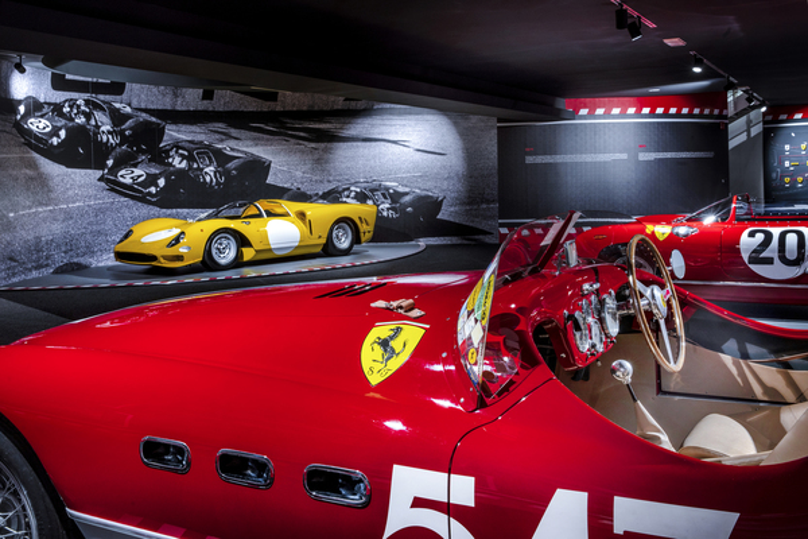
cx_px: 404
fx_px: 785
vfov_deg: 37.9
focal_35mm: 35
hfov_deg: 54.4
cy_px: 270
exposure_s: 1
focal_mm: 35
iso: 100
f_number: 16
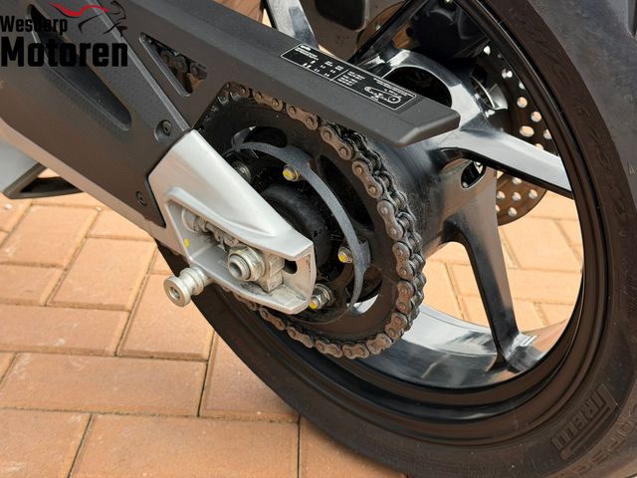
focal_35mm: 48
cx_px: 318
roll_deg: +0.1
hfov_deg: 39.7
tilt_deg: -22.5
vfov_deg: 30.3
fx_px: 883
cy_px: 239
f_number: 1.78
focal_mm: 6.76
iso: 64
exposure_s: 1/223
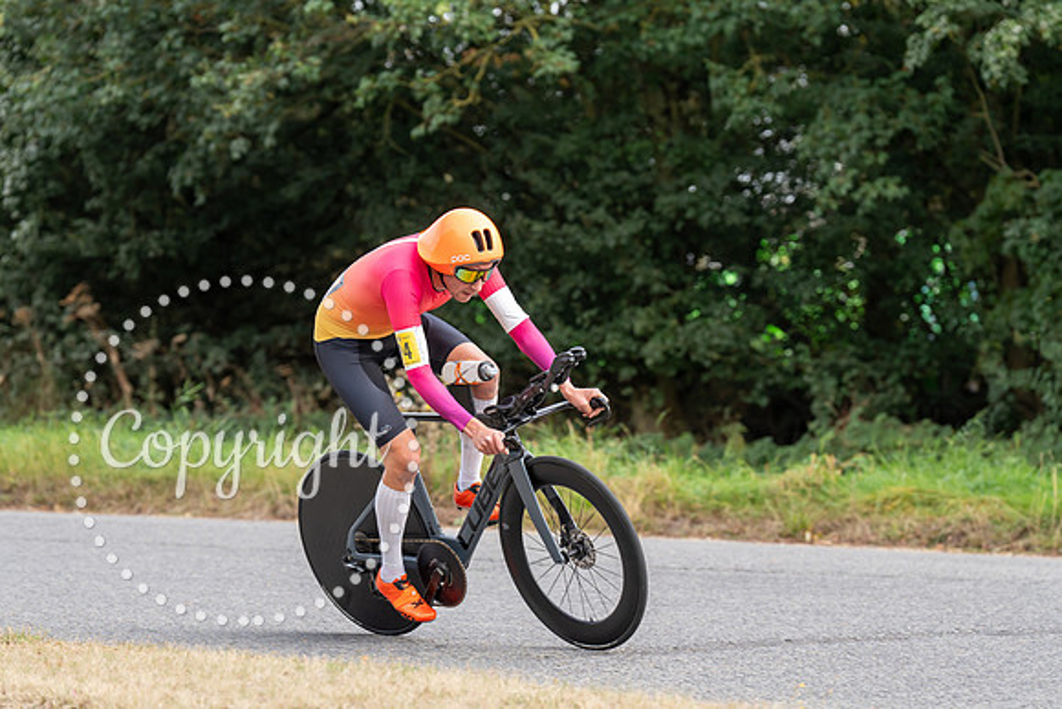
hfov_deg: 14.2
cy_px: 354
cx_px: 531
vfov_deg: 9.5
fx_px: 4249
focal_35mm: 144
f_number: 4
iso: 500
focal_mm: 144
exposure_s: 1/1000
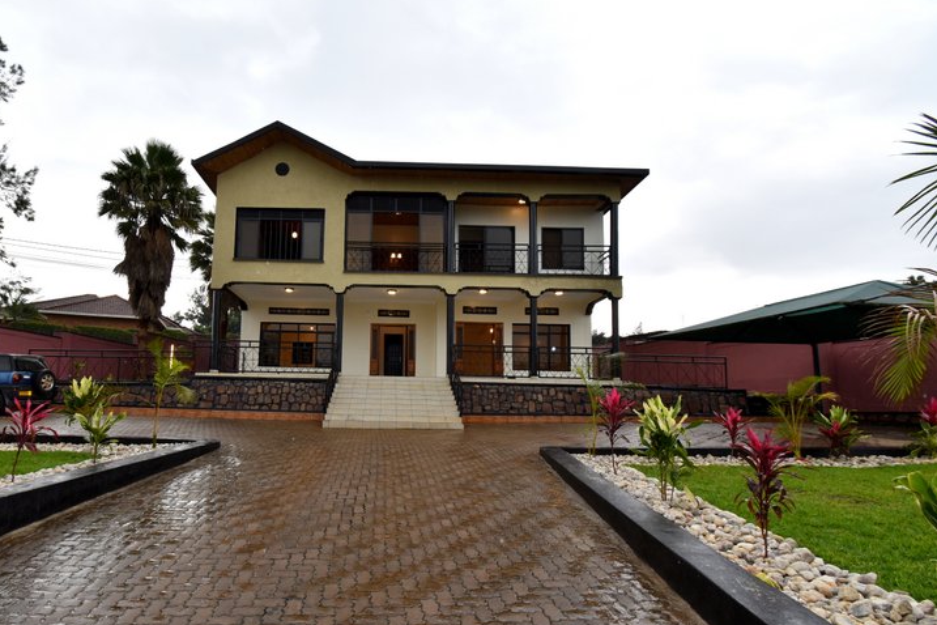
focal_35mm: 18
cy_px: 366
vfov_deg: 66.9
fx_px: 468
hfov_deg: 89.1
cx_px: 387
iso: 100
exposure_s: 1/25
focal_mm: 10
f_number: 8
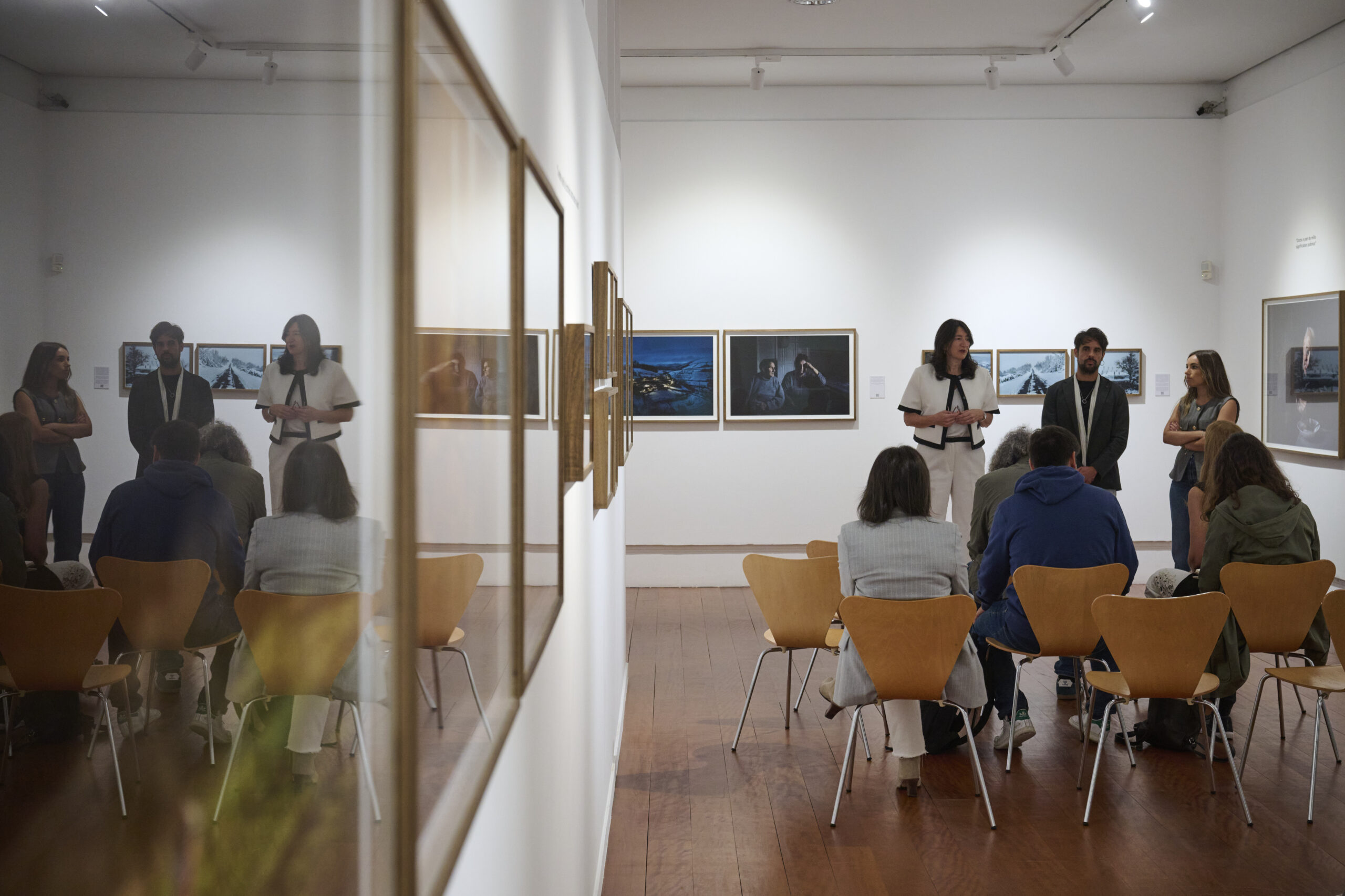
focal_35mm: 47
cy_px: 448
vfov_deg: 28.7
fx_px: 1756
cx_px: 672
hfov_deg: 41.9
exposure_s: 1/160
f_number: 5
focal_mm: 47
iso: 2500
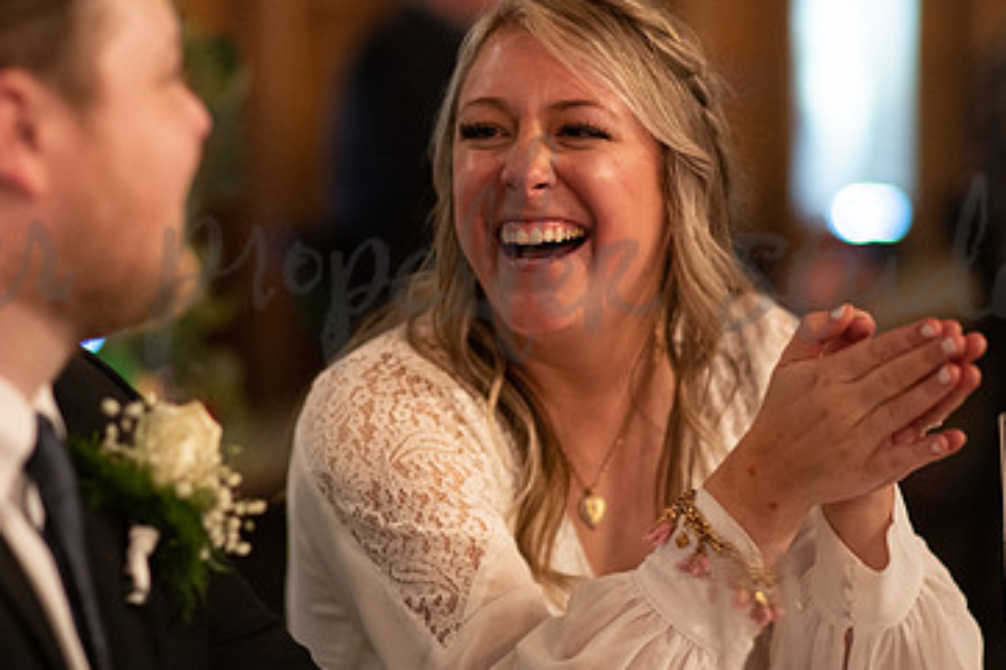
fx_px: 3799
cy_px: 253
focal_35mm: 136
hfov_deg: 15.1
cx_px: 400
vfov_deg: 10.1
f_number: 1.4
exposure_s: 1/200
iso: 2500
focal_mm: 85
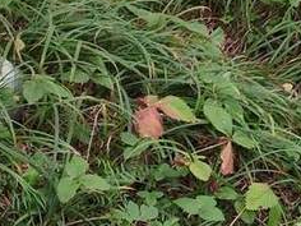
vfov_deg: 13.1
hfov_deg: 17.3
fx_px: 983
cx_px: 69
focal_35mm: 113
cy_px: 103
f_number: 1.75
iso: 114
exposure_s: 1/60
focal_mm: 4.77
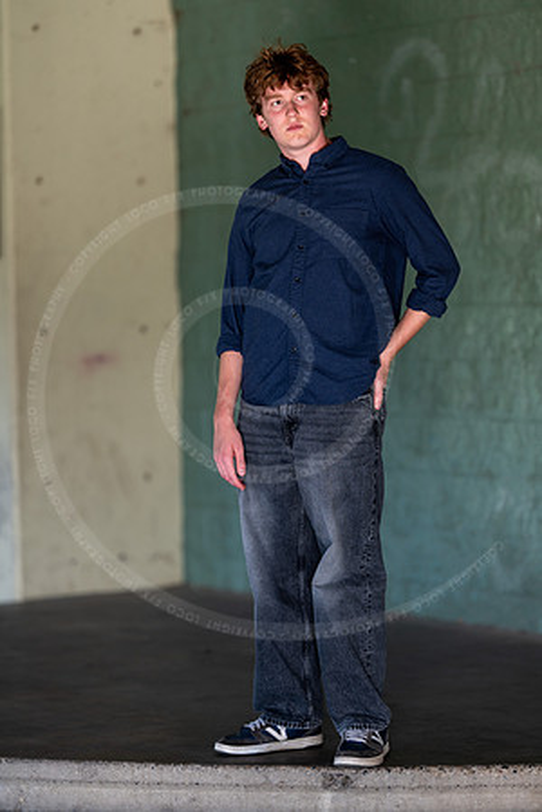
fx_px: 3049
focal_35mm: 135
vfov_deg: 15.2
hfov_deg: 10.2
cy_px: 406
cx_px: 271
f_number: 1.8
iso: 125
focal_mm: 135
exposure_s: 1/400
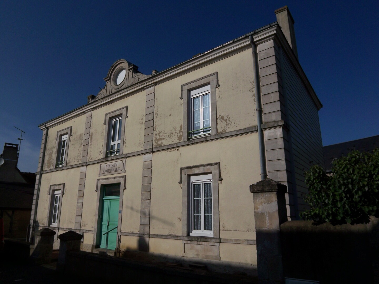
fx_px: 252
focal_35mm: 23
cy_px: 142
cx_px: 190
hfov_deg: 73.9
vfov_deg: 58.9
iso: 50
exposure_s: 1/1000
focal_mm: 3.8
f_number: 5.6
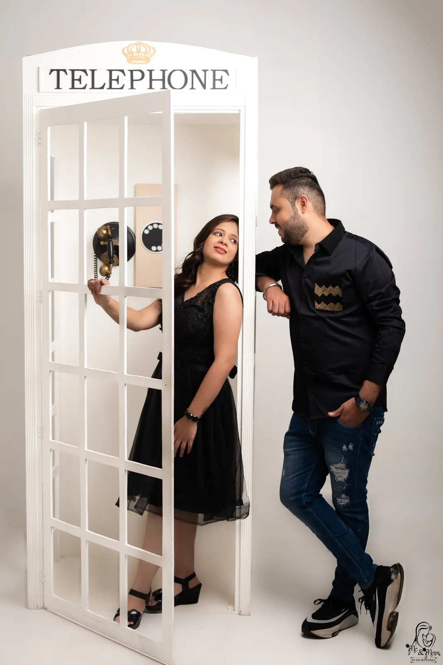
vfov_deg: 38.2
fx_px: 960
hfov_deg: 26.0
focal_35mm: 52
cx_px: 222
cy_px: 332
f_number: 1.4
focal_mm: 35
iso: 400
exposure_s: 1/400
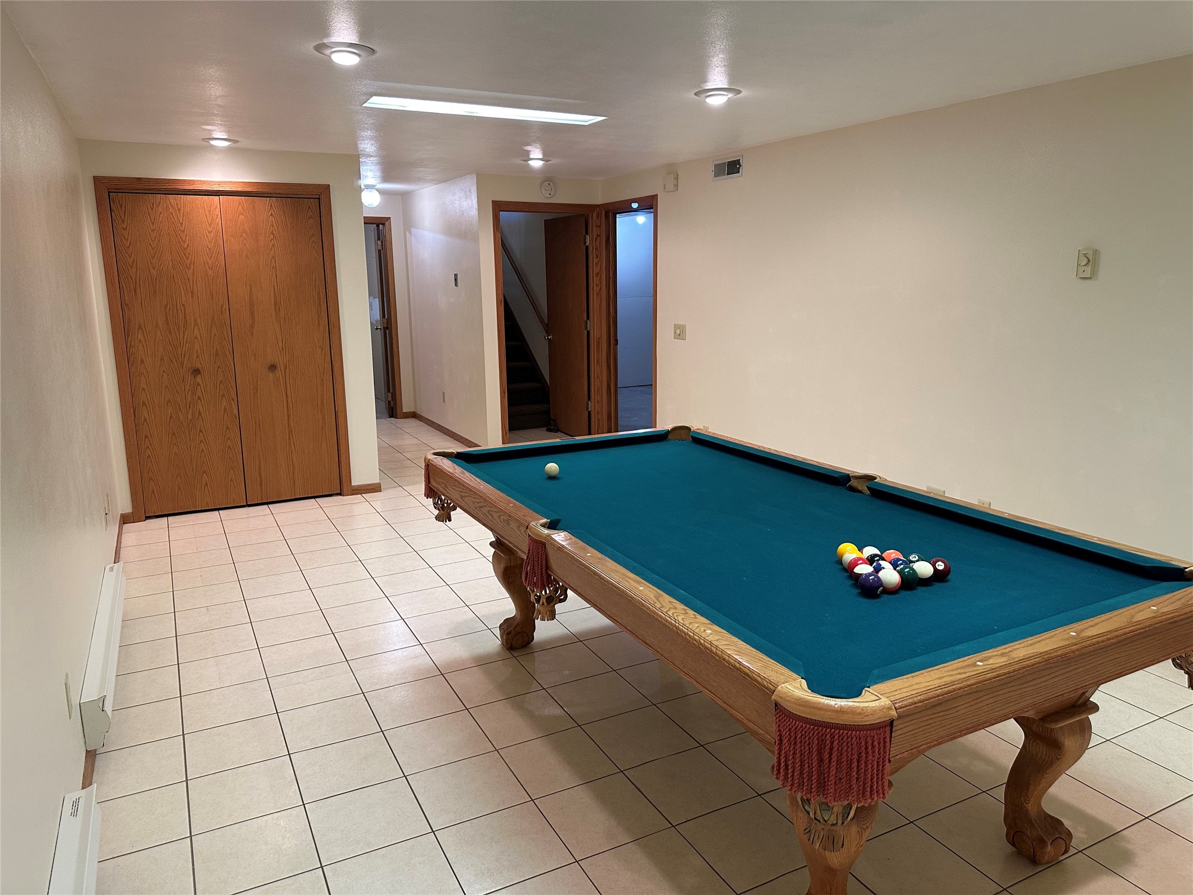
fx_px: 827
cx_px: 596
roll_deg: +0.1
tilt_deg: -10.2
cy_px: 448
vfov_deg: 56.8
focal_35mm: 24
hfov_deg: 71.6
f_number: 1.78
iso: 200
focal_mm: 6.86
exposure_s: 1/120
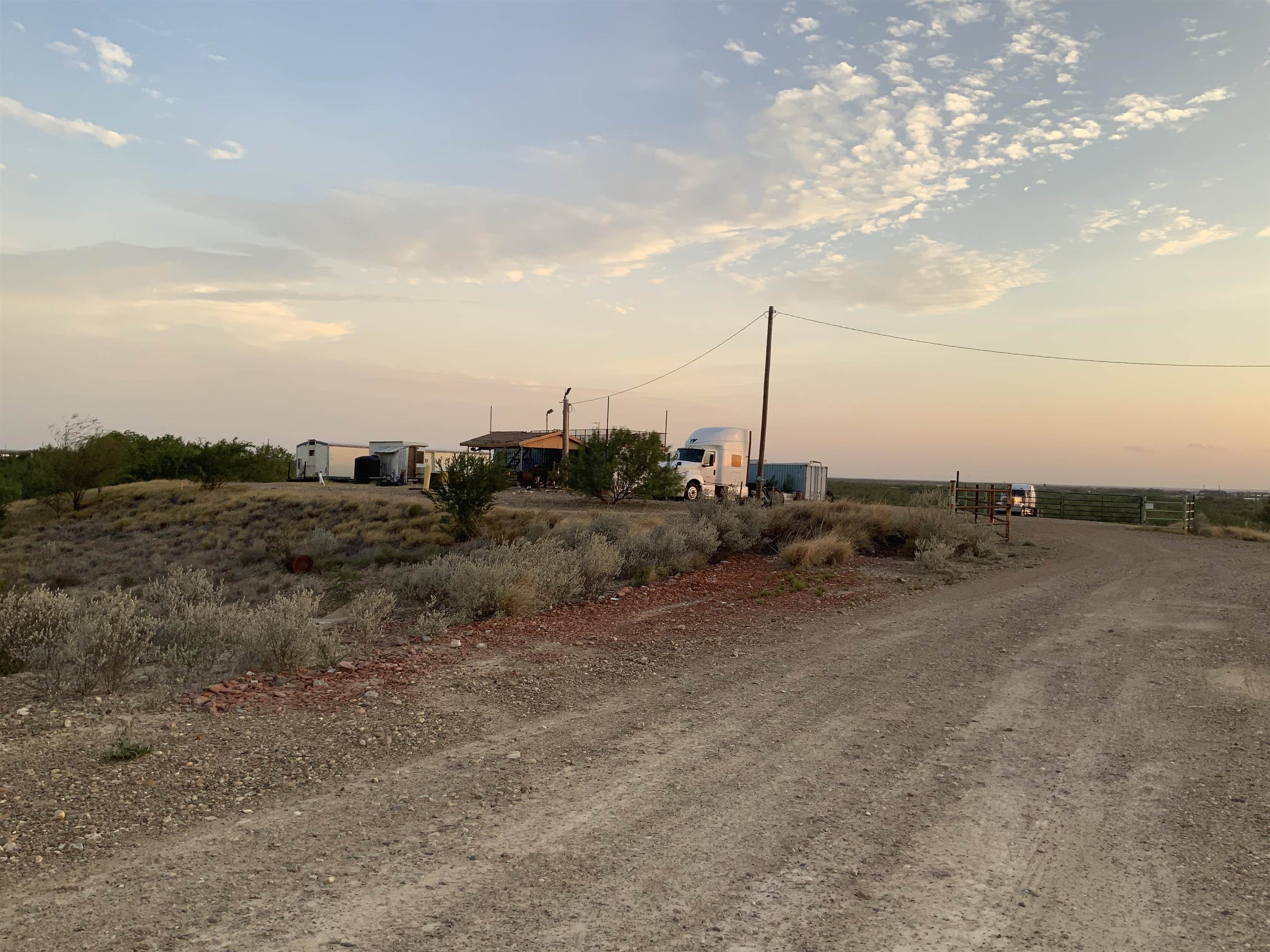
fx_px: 1064
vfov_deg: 48.2
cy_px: 476
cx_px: 635
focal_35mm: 29
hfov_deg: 61.7
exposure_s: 1/320
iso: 16
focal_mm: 3
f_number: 1.8
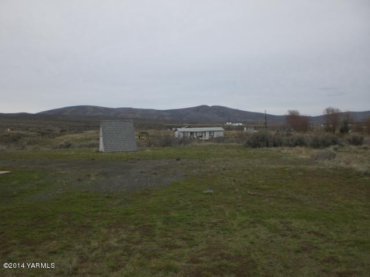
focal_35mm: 38
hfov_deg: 49.0
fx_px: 406
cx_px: 185
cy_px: 138
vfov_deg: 37.7
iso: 50
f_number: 3.1
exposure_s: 1/320
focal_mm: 6.3
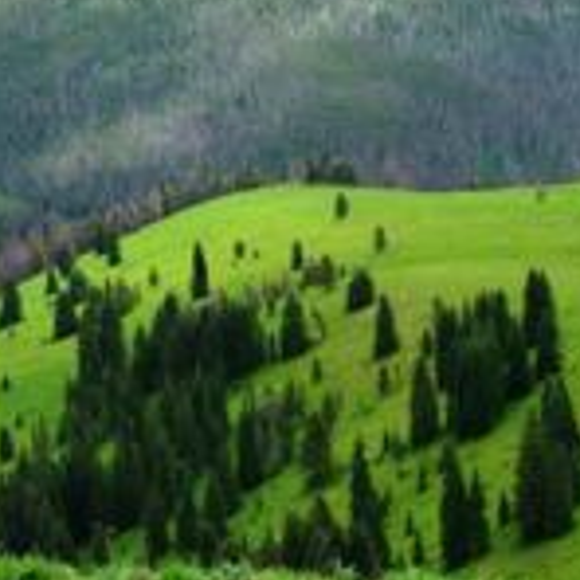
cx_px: 729
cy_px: 112
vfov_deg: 15.7
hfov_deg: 15.2
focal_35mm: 110
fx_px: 2085
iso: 200
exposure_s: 1/125
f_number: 11
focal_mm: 20
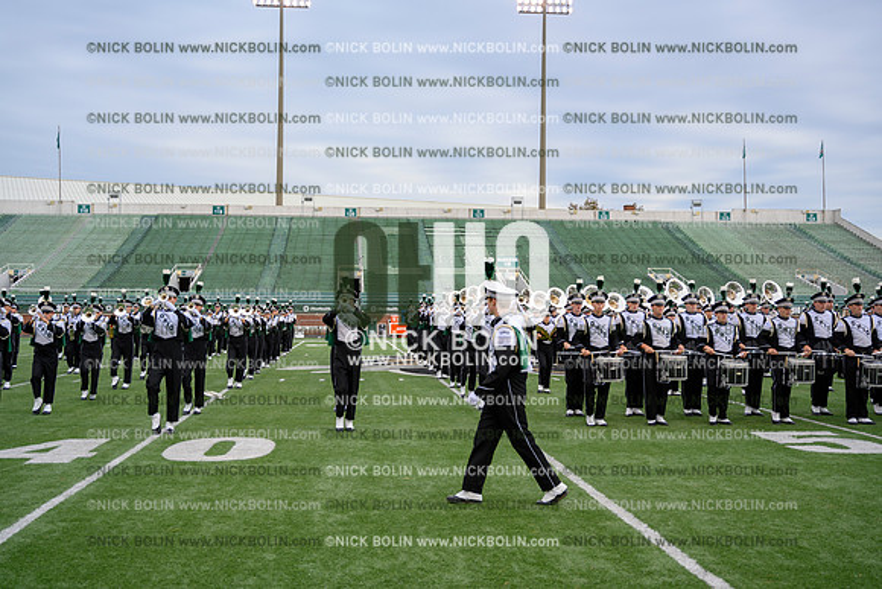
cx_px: 441
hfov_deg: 51.9
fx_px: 907
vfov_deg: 36.0
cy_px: 294
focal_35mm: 37
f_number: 4
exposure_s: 1/320
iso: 125
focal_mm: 37
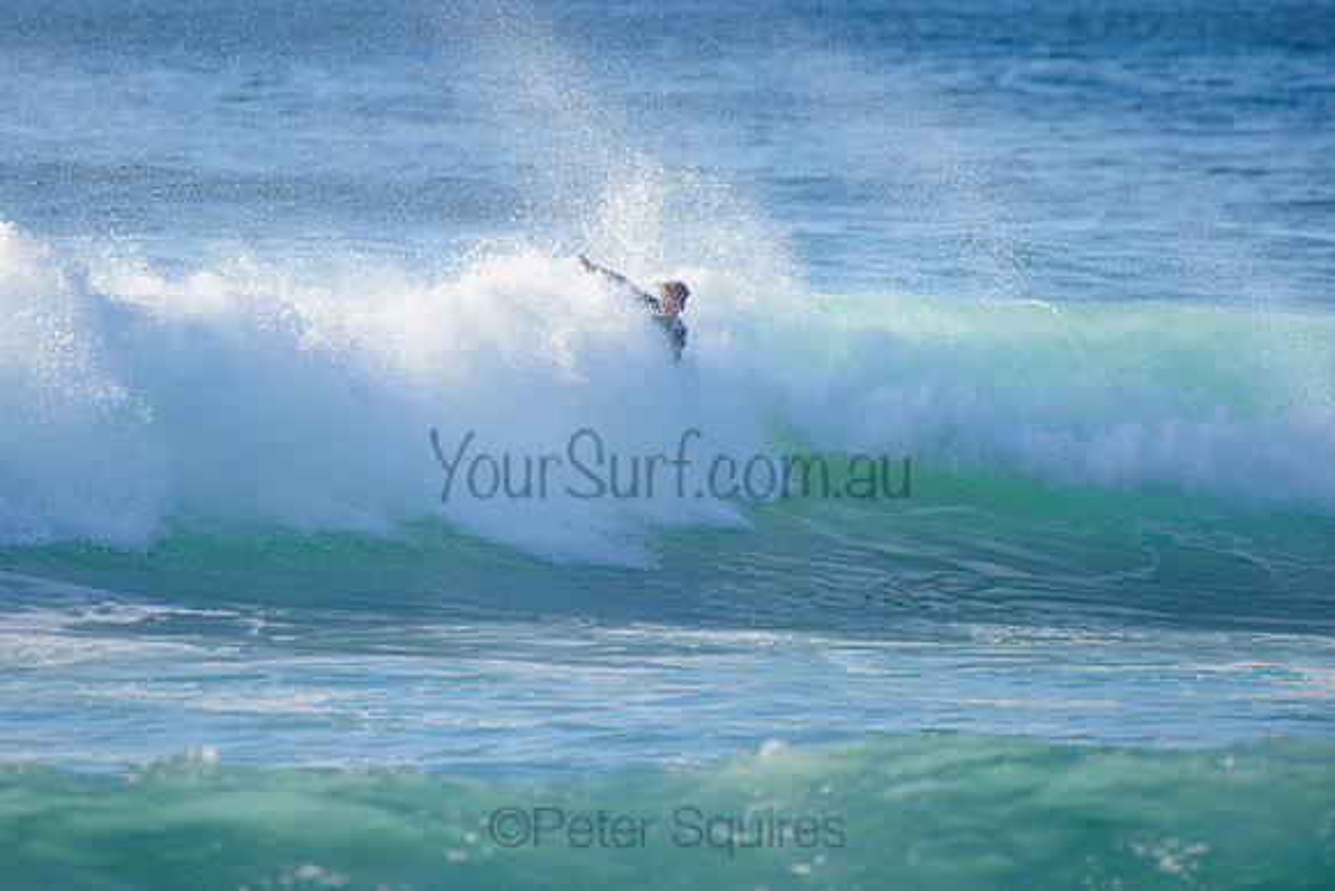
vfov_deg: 2.2
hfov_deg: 3.4
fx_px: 22750
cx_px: 522
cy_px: 358
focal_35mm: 613
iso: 560
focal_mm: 500
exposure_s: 1/2000
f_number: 5.6
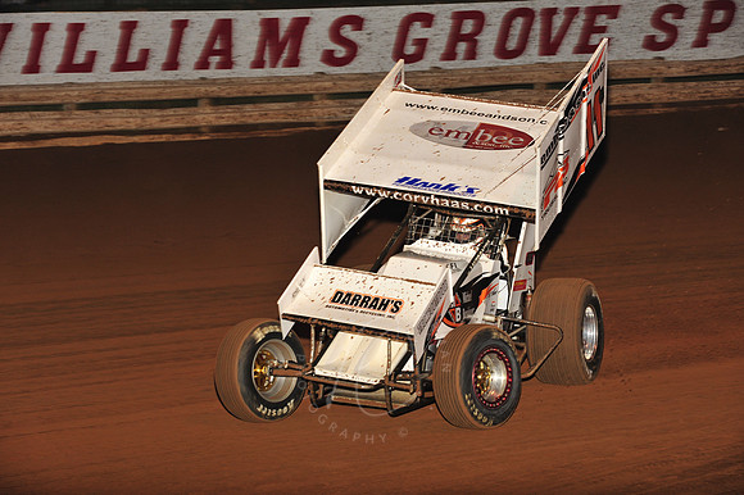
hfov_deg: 17.1
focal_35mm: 120
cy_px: 248
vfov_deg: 11.4
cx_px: 372
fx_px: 2478
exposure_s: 1/320
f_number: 7.1
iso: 1000
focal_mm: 120
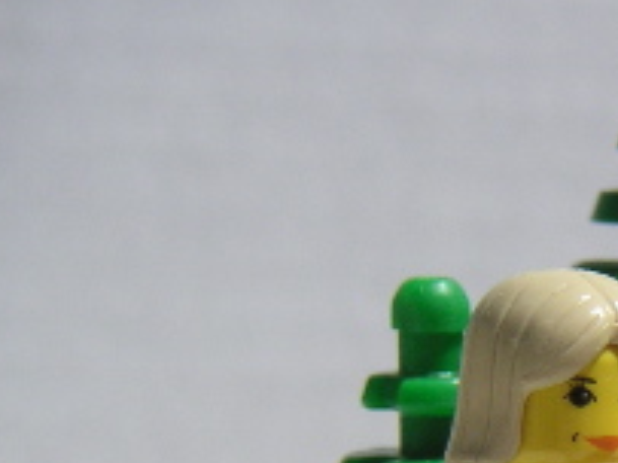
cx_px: 773
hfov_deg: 8.9
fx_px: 3908
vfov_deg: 6.7
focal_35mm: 219
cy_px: 560
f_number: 8
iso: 50
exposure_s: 1/250
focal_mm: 11.5
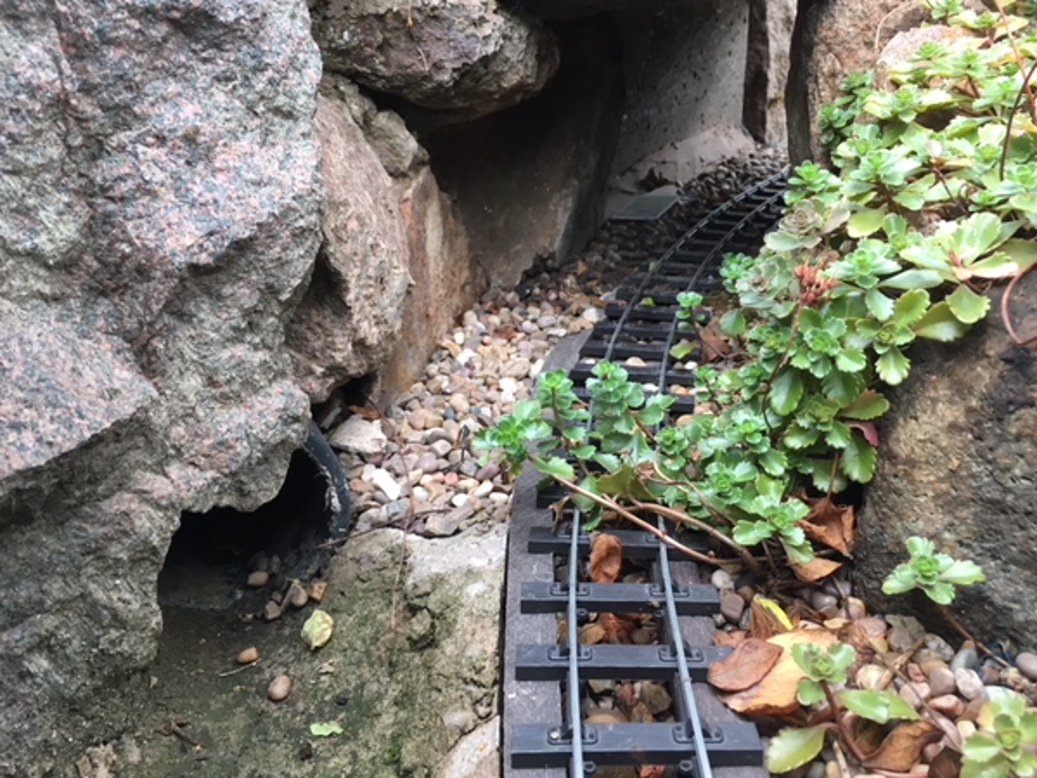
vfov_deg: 45.4
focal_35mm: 31
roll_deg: +5.2
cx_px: 547
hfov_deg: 58.3
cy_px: 402
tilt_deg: -22.5
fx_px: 928
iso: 40
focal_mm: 4.15
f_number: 2.2
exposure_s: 1/33
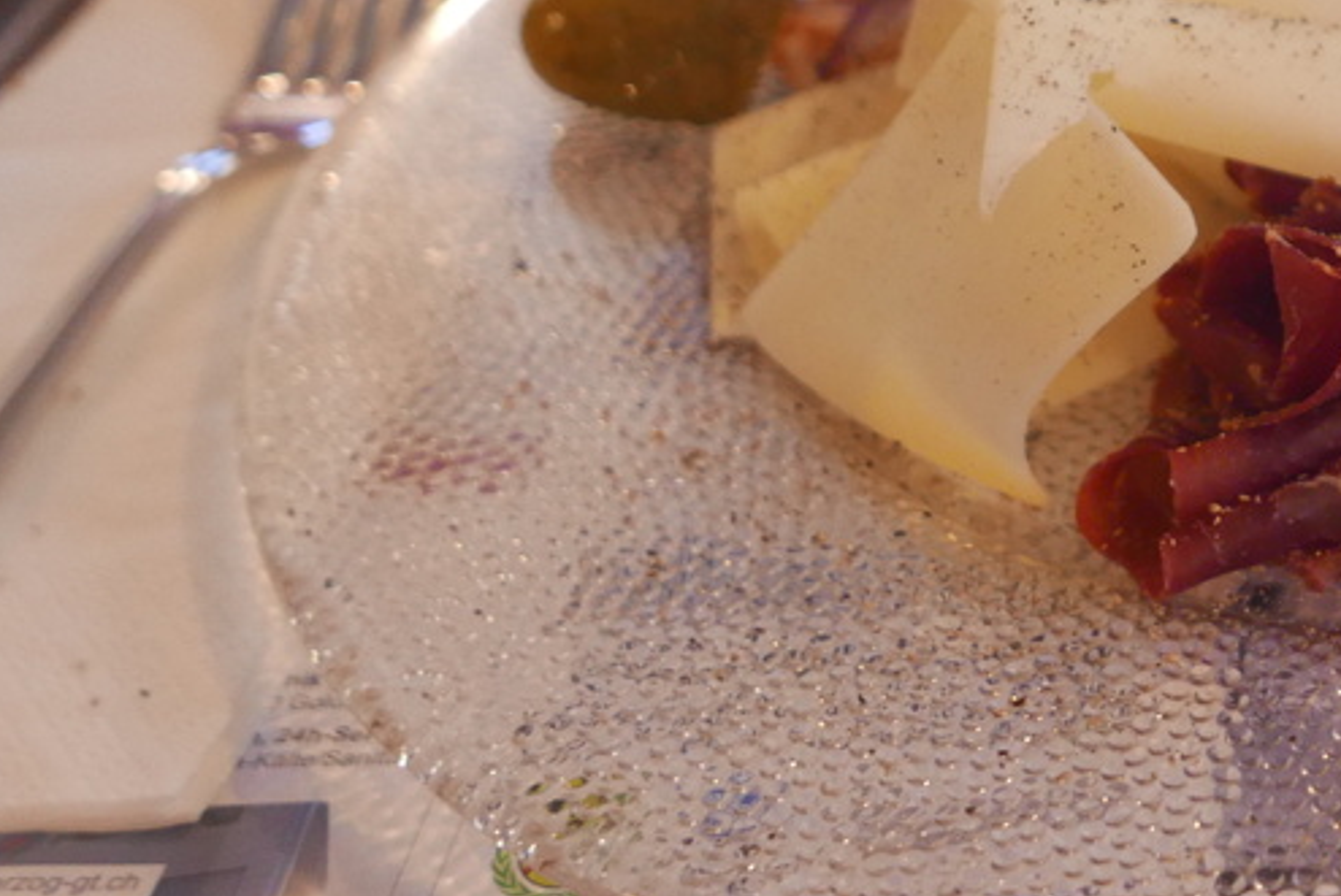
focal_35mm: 58
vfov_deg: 23.4
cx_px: 1429
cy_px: 344
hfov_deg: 31.1
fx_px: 2162
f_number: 1.7
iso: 1000
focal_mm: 10.9
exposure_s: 1/60
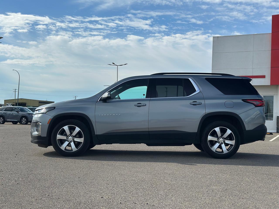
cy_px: 104
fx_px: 387
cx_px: 140
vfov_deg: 30.3
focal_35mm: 48
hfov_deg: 39.7
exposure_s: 1/9804
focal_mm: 6.86
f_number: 1.78
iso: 100
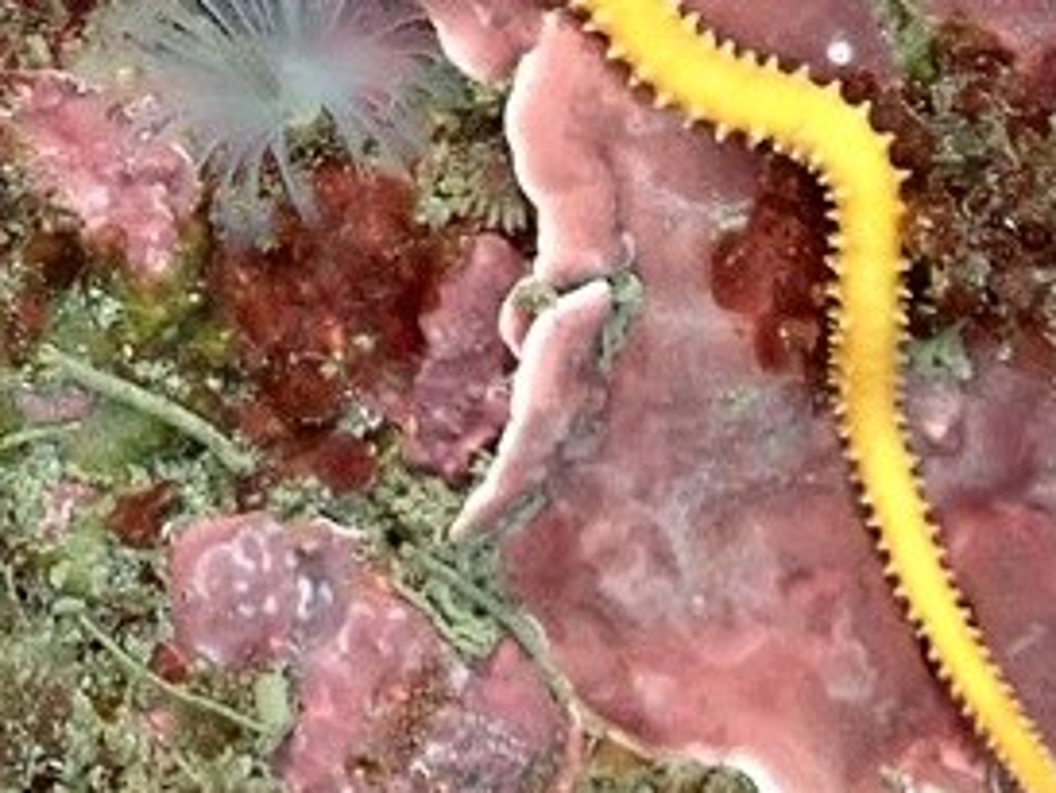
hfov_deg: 17.8
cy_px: -282
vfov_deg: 13.0
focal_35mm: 110
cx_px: 240
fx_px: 3357
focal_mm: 5.4
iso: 250
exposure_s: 1/125
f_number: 2.3
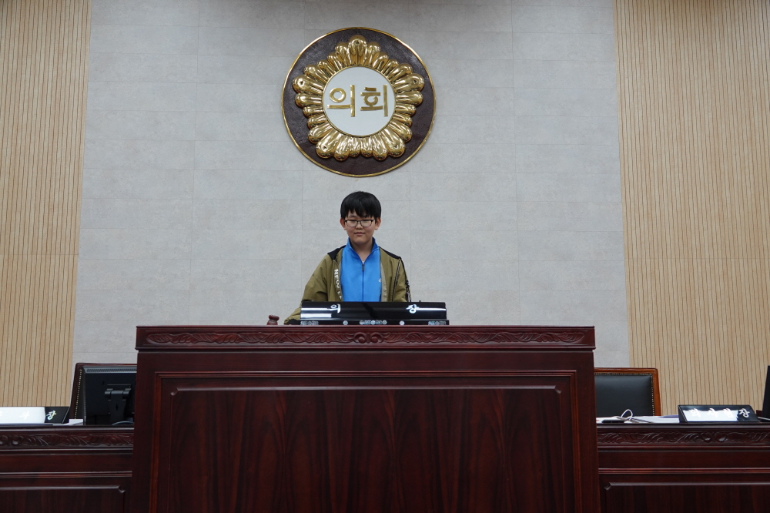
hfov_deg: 60.3
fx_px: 663
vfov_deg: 42.3
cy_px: 256
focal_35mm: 31
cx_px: 385
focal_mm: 11.51
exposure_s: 1/40
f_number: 2.8
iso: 125
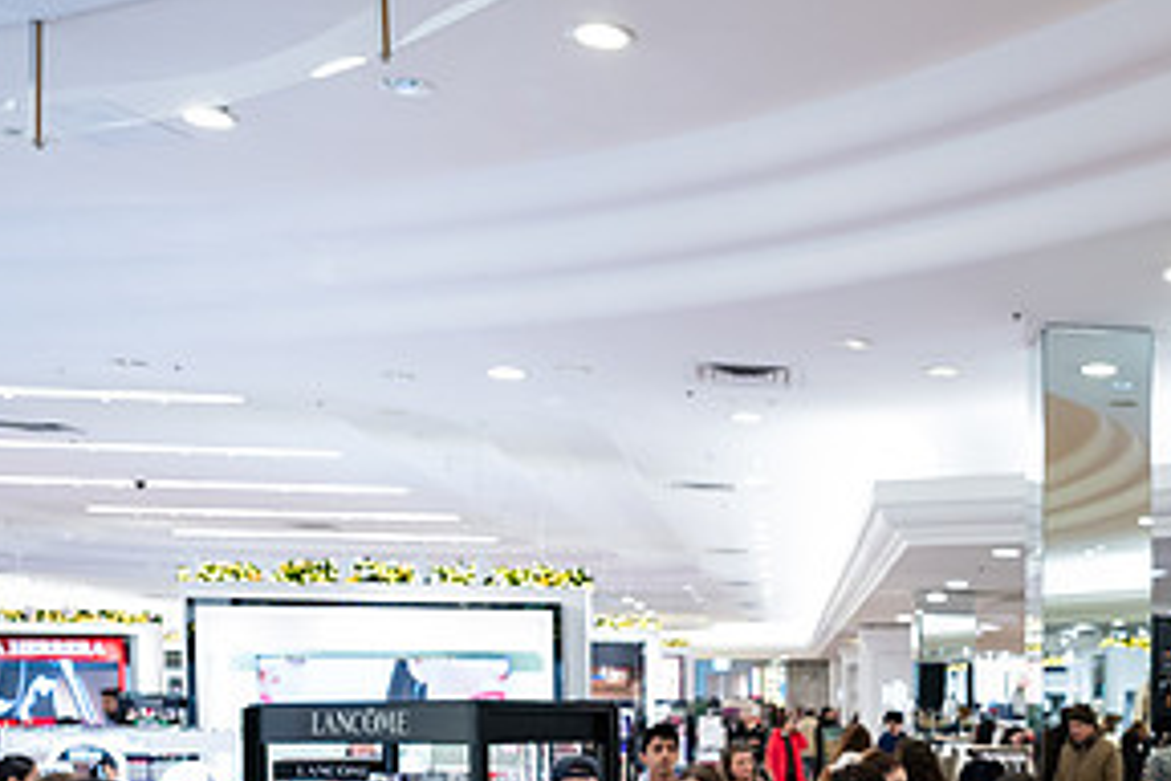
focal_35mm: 50
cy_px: 779
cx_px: 1114
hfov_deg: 36.4
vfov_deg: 25.7
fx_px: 1626
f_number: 3.2
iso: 1000
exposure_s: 1/200
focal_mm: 24
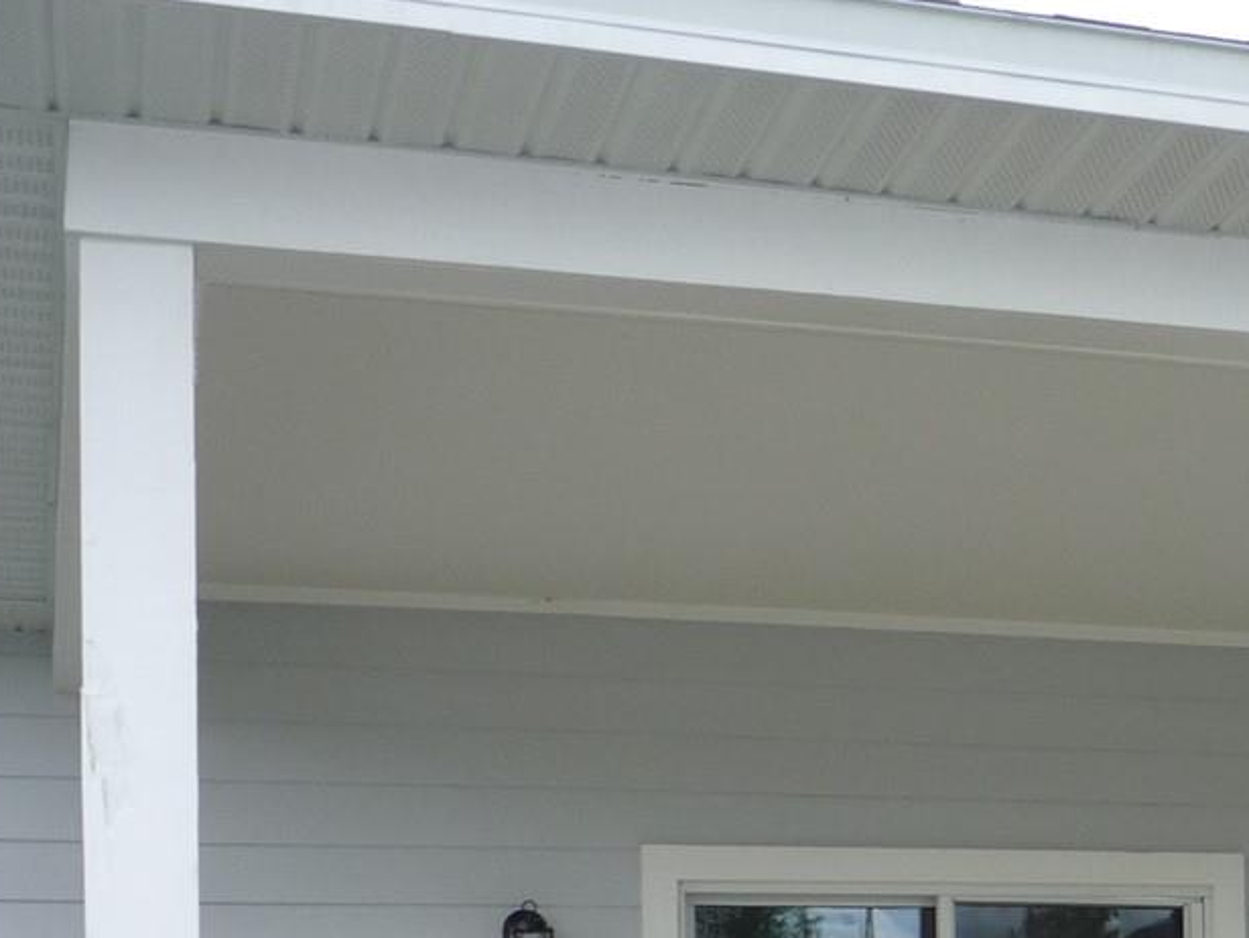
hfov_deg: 24.1
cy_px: 1117
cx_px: 1206
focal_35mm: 78
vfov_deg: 18.0
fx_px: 2816
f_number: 4
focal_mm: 5.2
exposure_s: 1/320
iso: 100
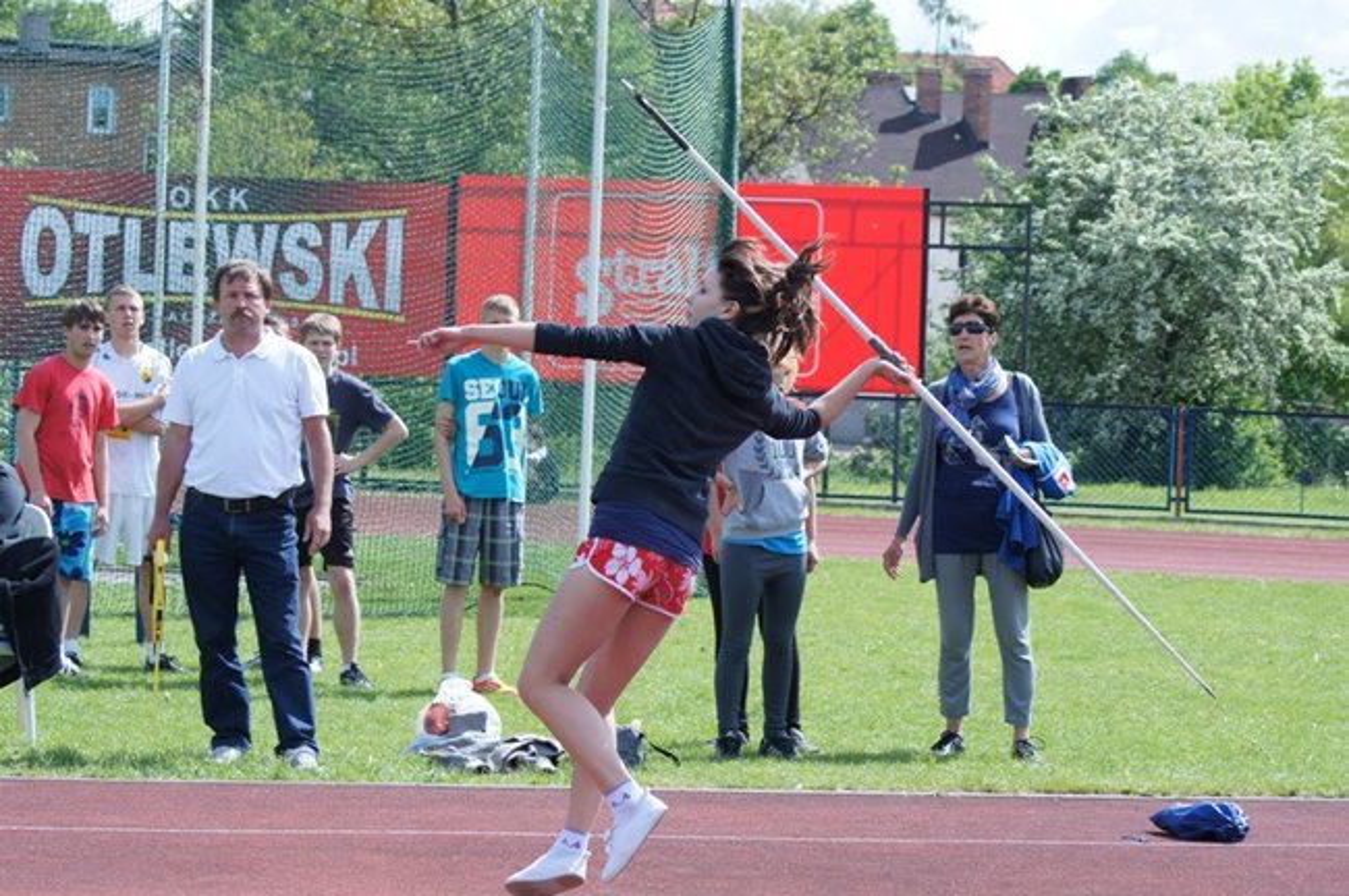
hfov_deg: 18.2
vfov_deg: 12.2
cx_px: 674
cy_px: 448
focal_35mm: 112
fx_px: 4211
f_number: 6.3
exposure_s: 1/800
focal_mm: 75
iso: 400
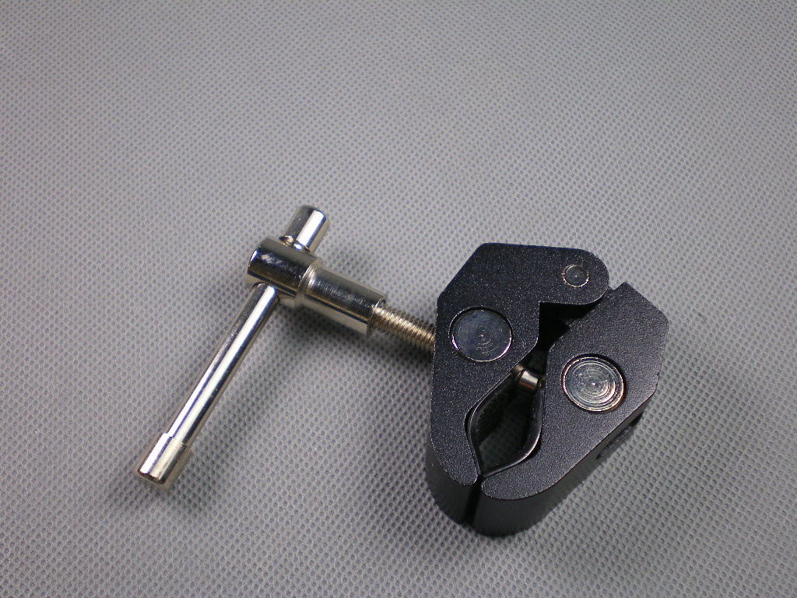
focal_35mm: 50
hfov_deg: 38.2
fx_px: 1151
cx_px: 398
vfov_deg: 29.1
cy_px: 299
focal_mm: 8.4
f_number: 3.7
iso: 64
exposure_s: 1/50
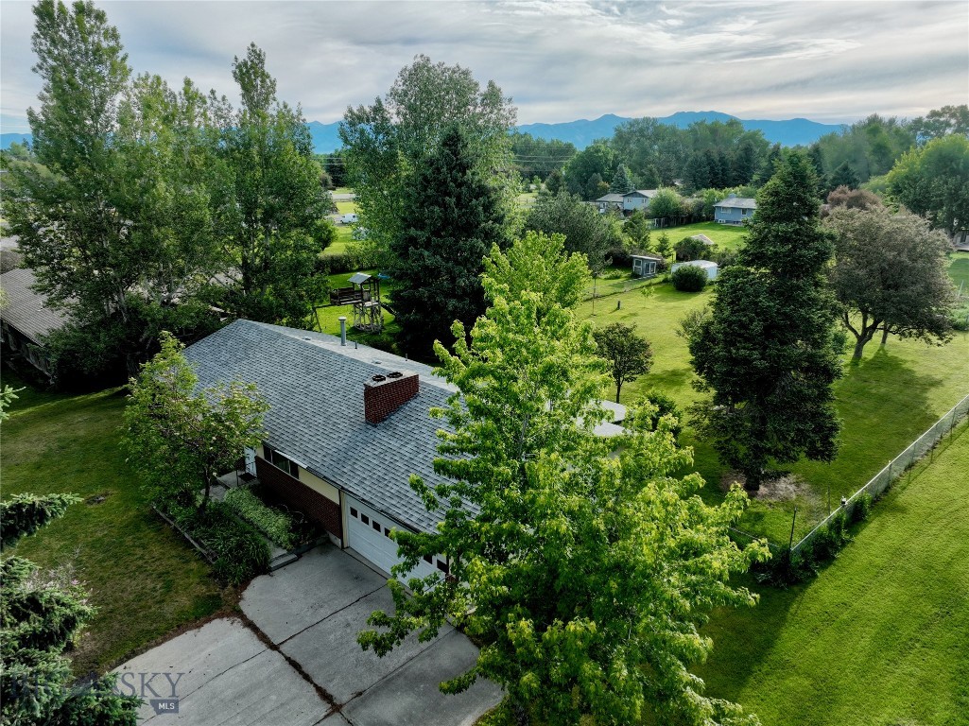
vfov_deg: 56.8
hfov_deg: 71.6
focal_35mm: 24
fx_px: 672
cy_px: 363
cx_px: 484
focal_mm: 12.29
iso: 400
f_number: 2.8
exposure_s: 1/2500
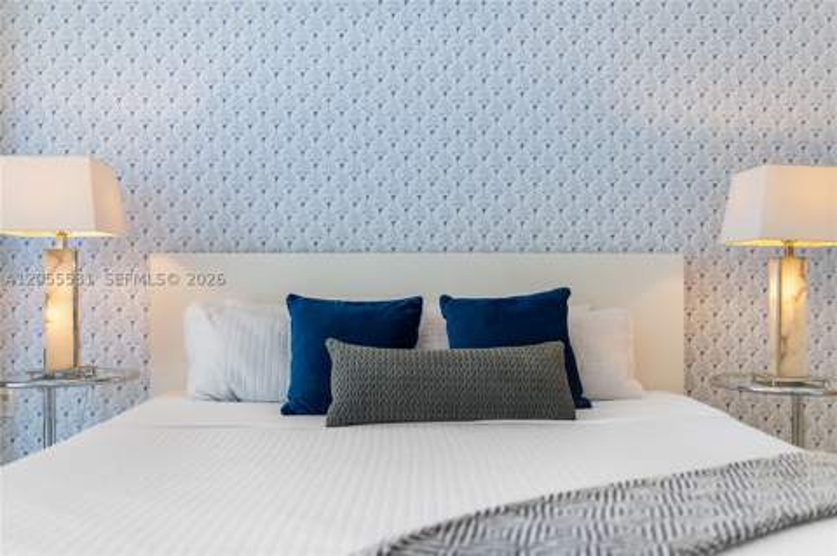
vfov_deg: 37.8
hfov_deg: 54.5
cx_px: 418
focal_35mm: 35
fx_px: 813
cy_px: 278
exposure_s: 1/100
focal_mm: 35
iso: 200
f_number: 2.2
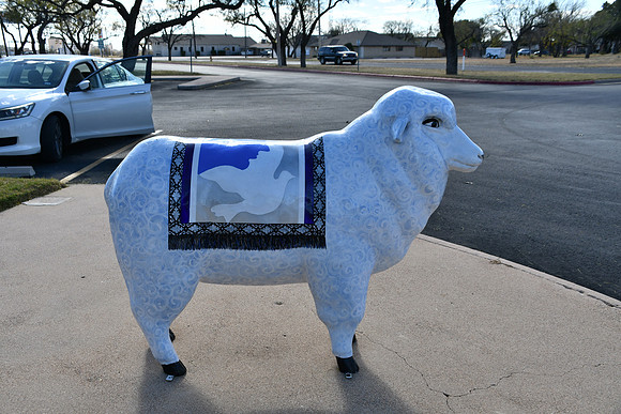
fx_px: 569
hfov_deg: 57.2
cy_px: 207
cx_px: 310
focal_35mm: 33
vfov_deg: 40.0
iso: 110
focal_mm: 22
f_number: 8
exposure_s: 1/250
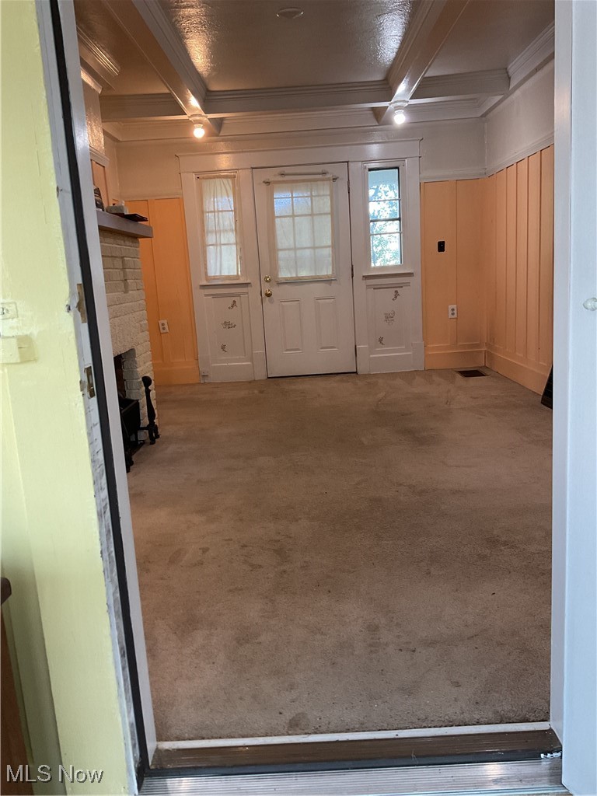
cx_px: 298
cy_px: 398
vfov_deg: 61.7
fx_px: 667
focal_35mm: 29
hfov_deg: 48.2
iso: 125
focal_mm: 3
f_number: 1.8
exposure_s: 1/60
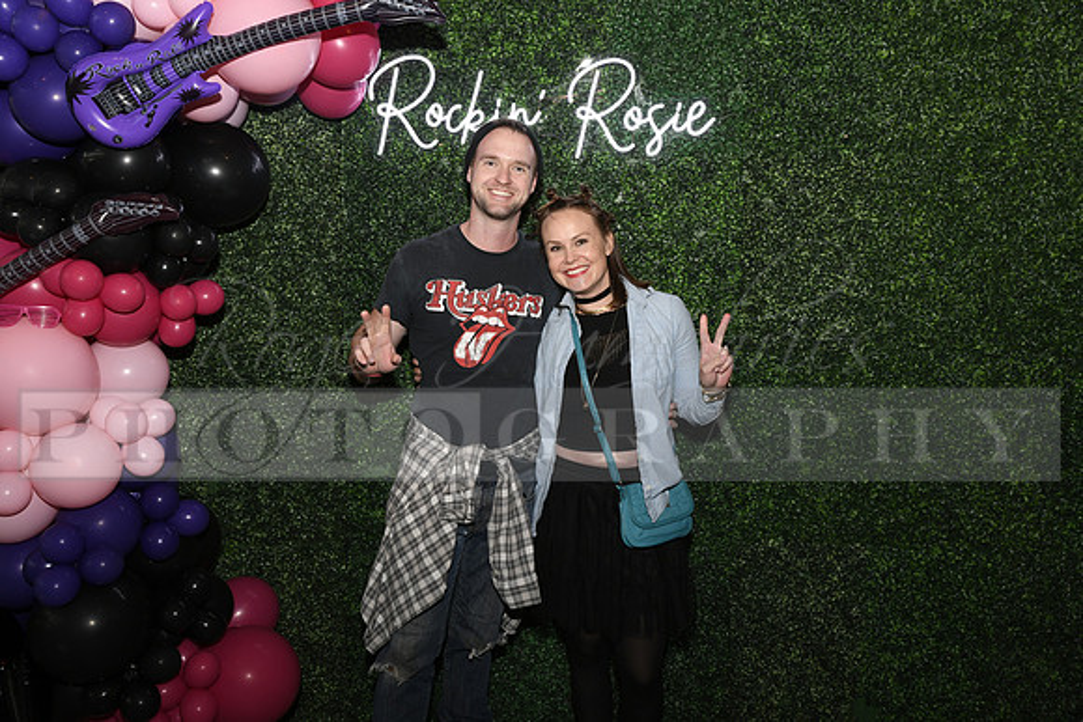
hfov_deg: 60.3
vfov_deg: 42.3
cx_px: 542
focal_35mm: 31
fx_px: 933
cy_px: 361
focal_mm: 31
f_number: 6.3
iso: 500
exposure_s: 1/60
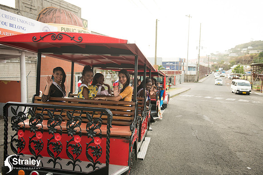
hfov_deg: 65.5
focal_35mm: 28
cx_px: 132
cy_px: 88
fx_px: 205
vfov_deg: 46.4
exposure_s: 1/200
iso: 160
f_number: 4.5
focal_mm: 28
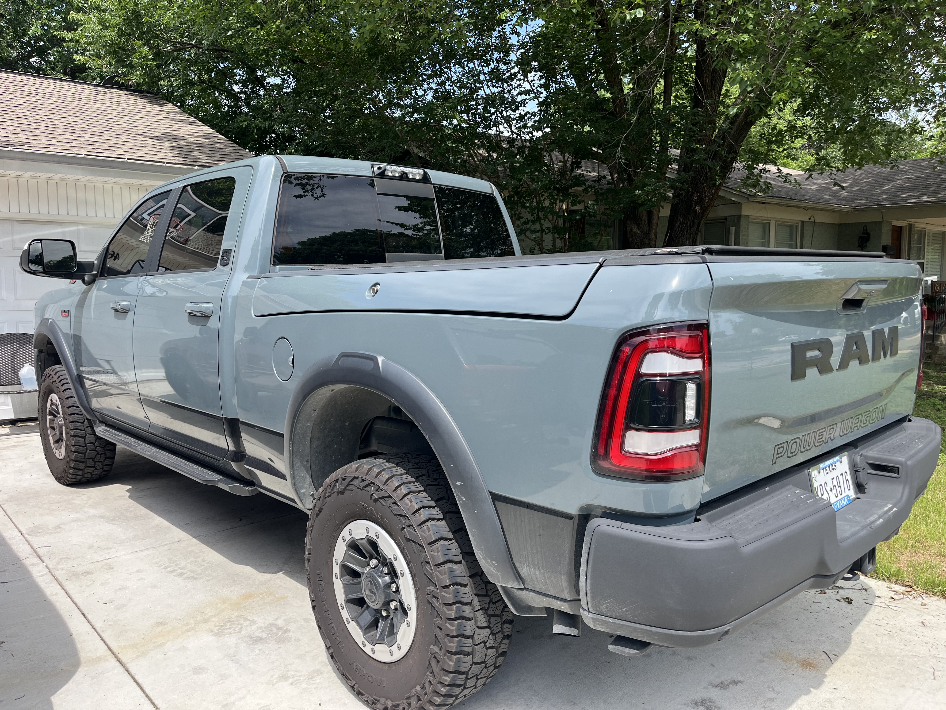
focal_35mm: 26
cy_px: 355
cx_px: 473
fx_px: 711
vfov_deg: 53.1
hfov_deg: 67.3
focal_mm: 5.1
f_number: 1.6
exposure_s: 1/1175
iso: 50
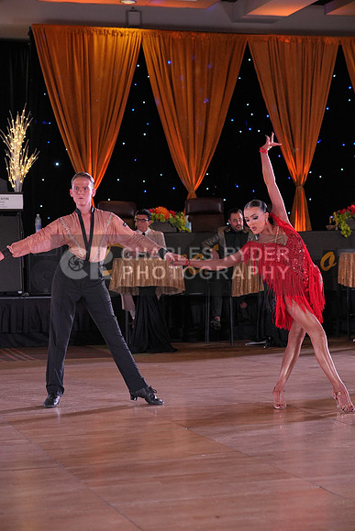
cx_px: 178
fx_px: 1153
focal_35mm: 78
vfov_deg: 26.0
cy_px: 266
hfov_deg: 17.5
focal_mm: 78
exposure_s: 1/400
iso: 1600
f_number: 4
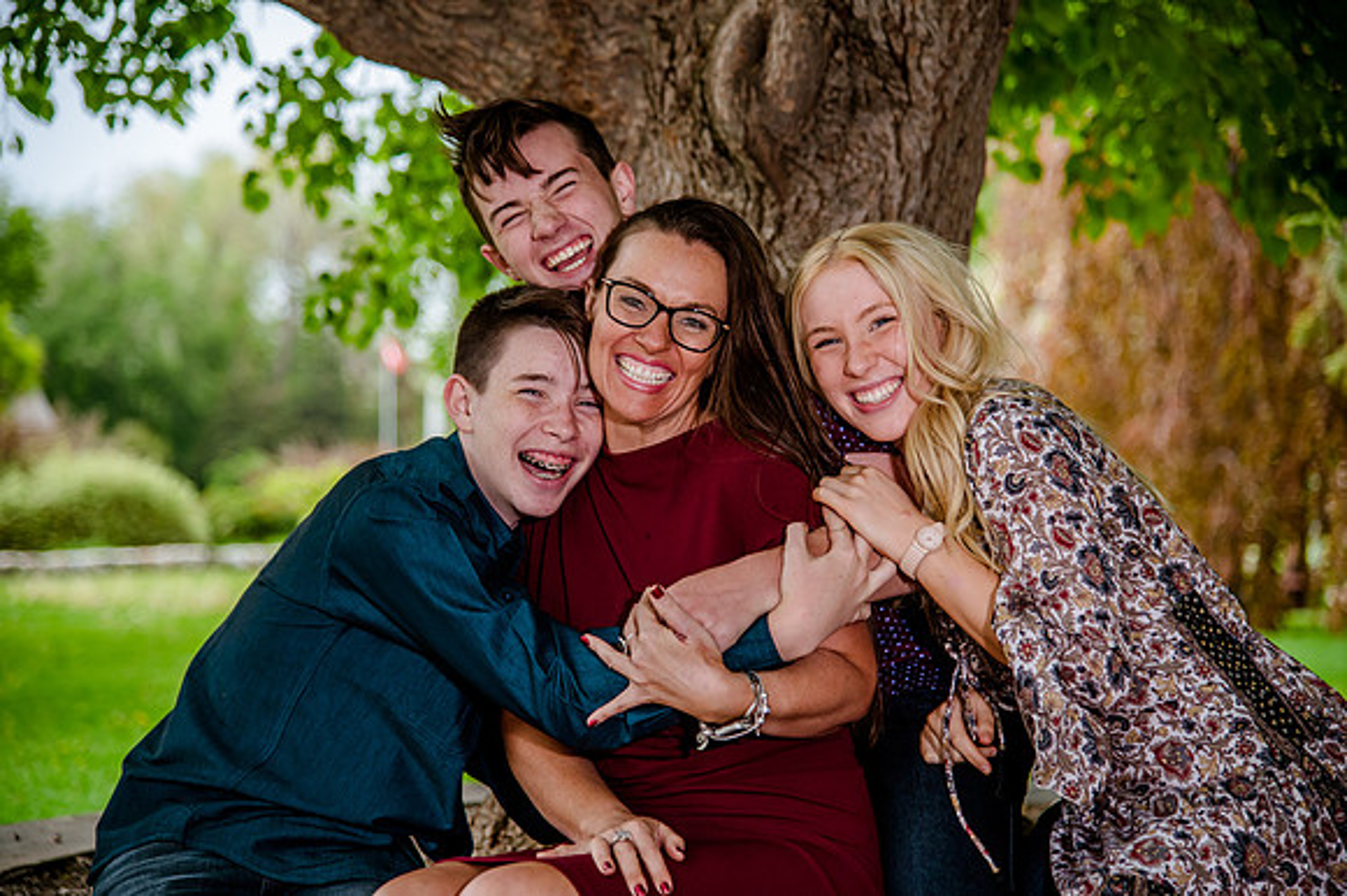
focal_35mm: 92
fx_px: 3440
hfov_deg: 22.2
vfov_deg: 14.8
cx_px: 674
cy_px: 448
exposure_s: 1/250
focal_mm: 92
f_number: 4
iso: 1000
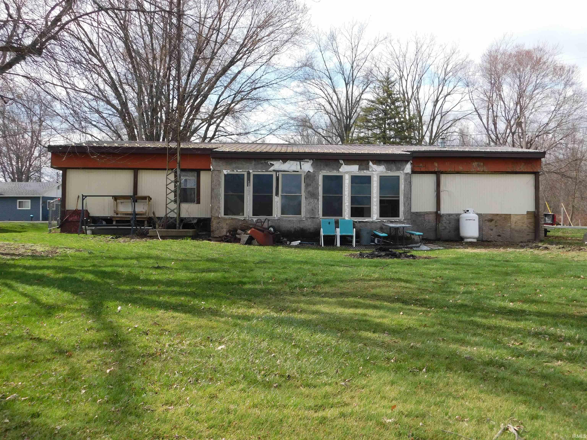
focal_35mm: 36
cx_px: 294
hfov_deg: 51.4
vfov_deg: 39.7
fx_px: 610
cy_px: 220
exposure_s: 1/800
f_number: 3.5
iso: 125
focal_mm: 6.3
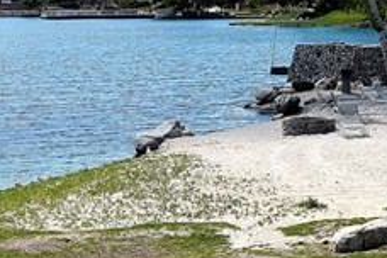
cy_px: -106
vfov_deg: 8.3
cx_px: 107
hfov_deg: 12.7
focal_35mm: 162
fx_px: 1741
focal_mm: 24
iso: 200
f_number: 10
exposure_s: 1/400
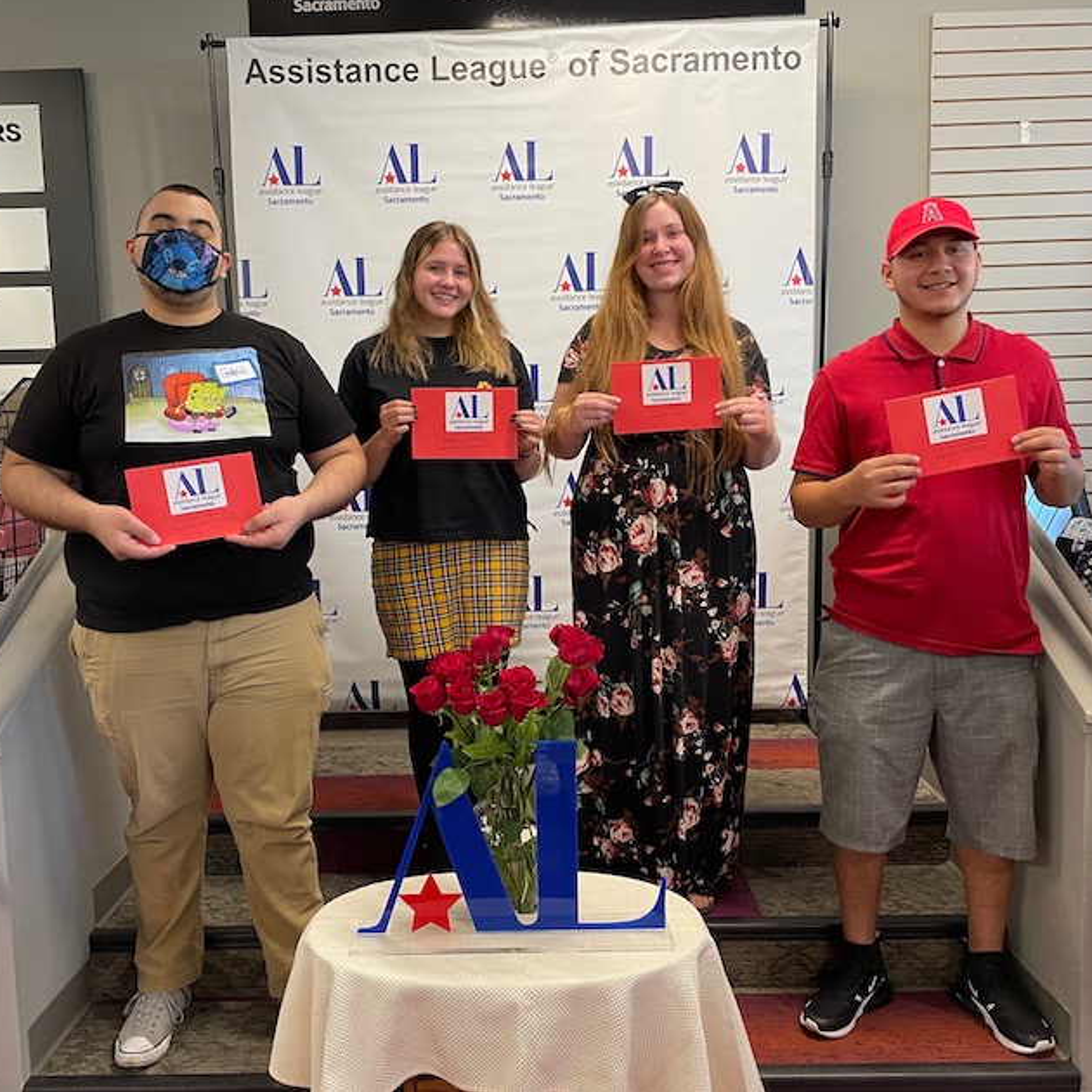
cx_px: 517
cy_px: 542
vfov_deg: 52.5
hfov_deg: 52.5
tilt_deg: -5.6
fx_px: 1106
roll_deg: +1.8
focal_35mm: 31
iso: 125
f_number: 1.6
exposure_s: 1/61
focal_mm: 4.2
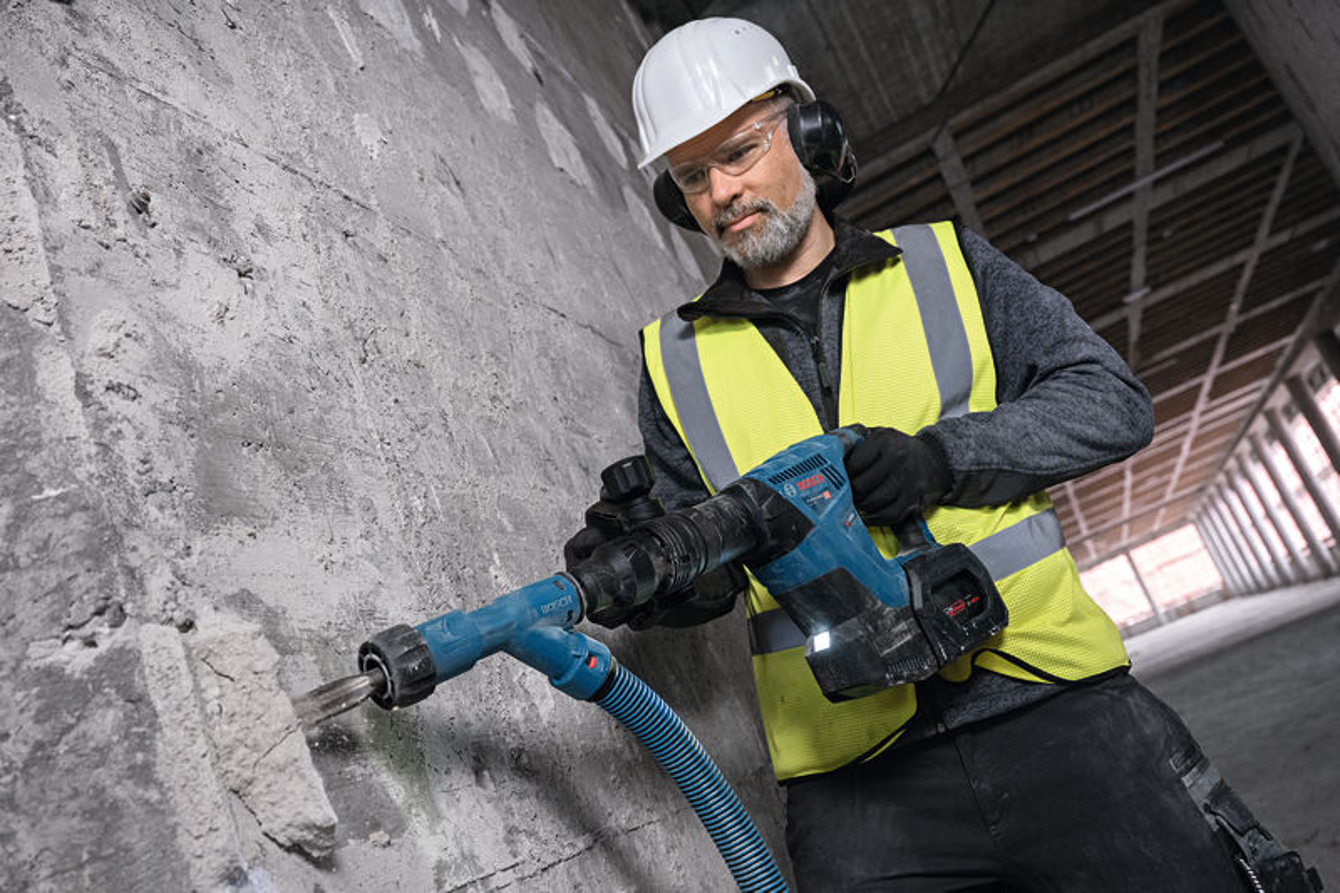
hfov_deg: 58.0
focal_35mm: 32
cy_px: 446
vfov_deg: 40.5
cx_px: 670
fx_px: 1209
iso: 3200
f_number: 5
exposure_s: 1/200
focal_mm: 32.5
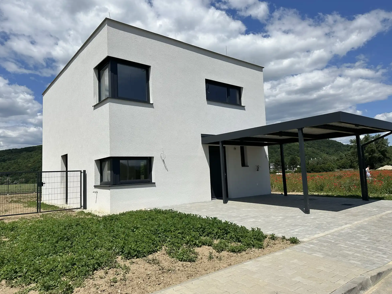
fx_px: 283
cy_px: 146
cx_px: 195
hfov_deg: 69.4
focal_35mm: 25
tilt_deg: +5.2
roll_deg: +2.6
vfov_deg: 54.9
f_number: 1.78
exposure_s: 1/9709
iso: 80
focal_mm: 6.86
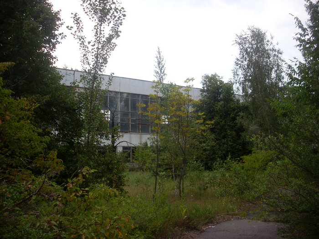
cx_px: 160
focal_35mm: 38
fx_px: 350
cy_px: 120
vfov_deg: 37.7
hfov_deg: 49.0
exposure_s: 1/250
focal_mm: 6.3
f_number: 3
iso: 80
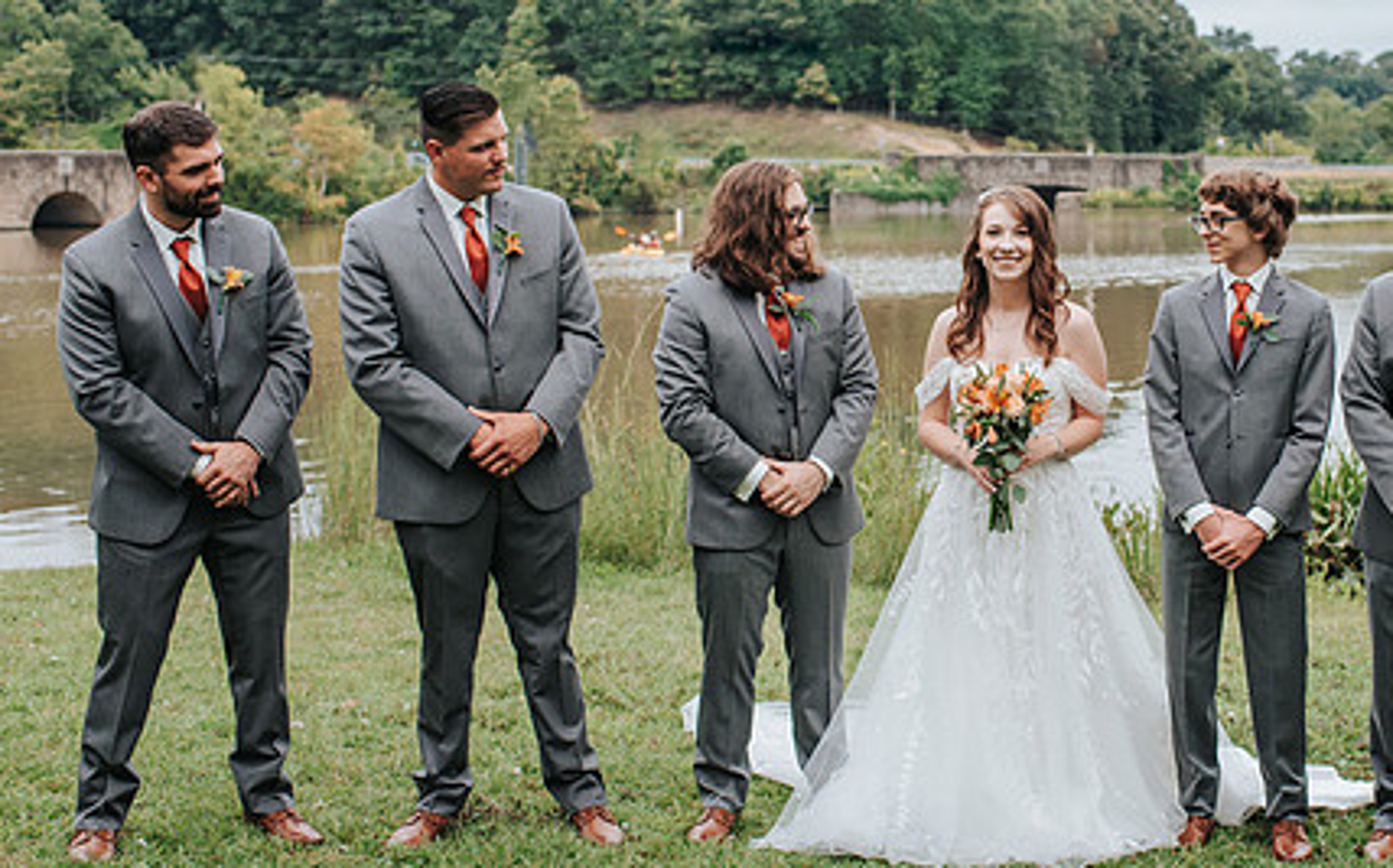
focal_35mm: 57
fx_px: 2163
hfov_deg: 35.3
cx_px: 947
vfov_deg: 22.7
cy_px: 387
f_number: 3.2
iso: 100
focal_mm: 35
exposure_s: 1/640
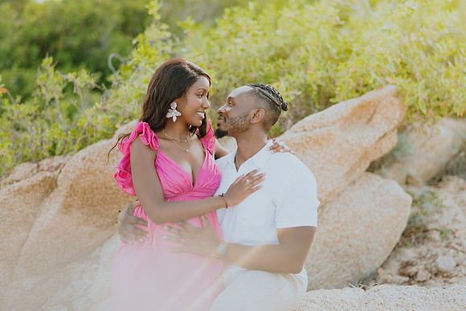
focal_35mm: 58
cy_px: 156
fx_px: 751
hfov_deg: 34.5
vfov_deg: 23.4
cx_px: 233
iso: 100
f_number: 1.8
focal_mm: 58
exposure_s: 1/640
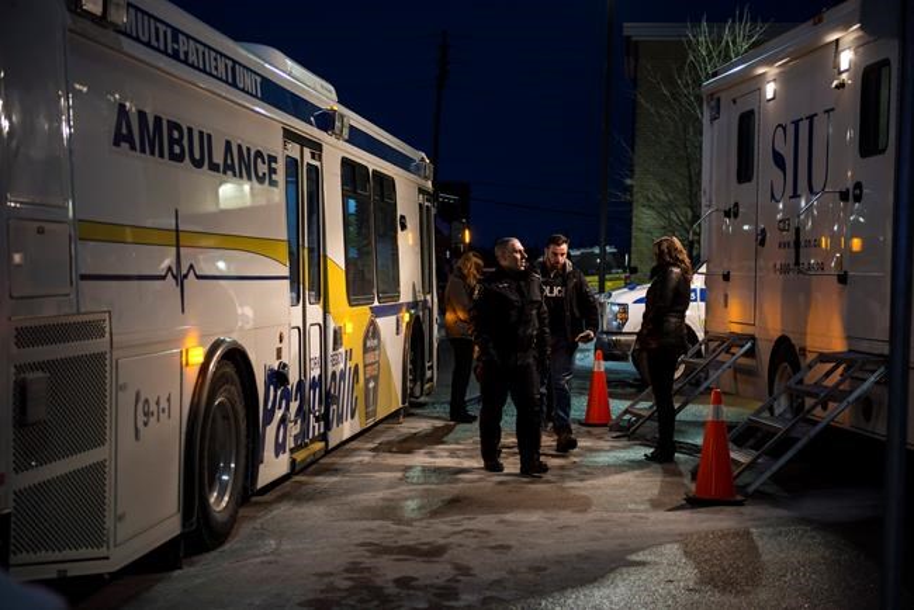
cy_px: 305
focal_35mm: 60
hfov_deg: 33.4
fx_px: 1524
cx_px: 457
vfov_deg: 22.6
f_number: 2.8
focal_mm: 60
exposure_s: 1/250
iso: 1600
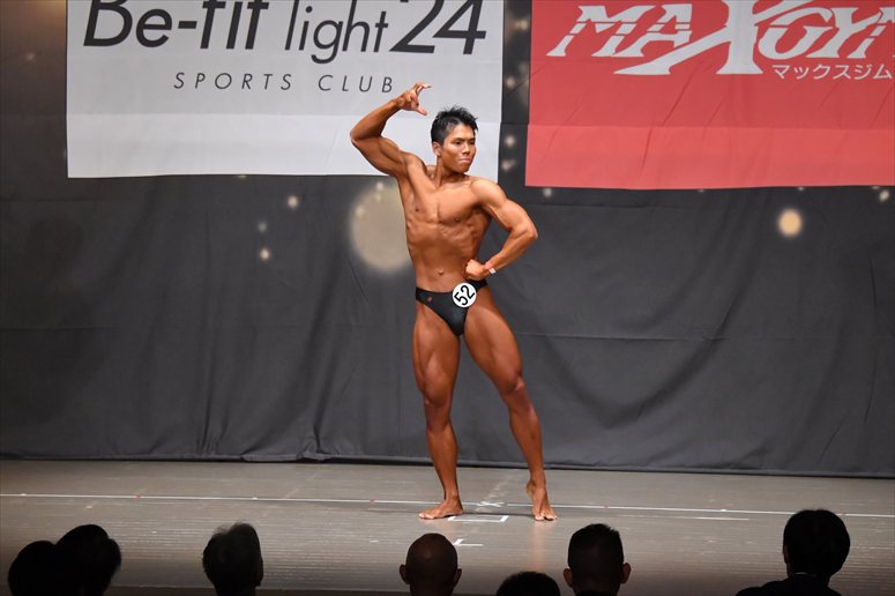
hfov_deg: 11.8
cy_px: 298
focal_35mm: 174
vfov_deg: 7.9
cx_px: 448
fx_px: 4324
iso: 6400
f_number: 5.6
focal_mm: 116
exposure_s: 1/400
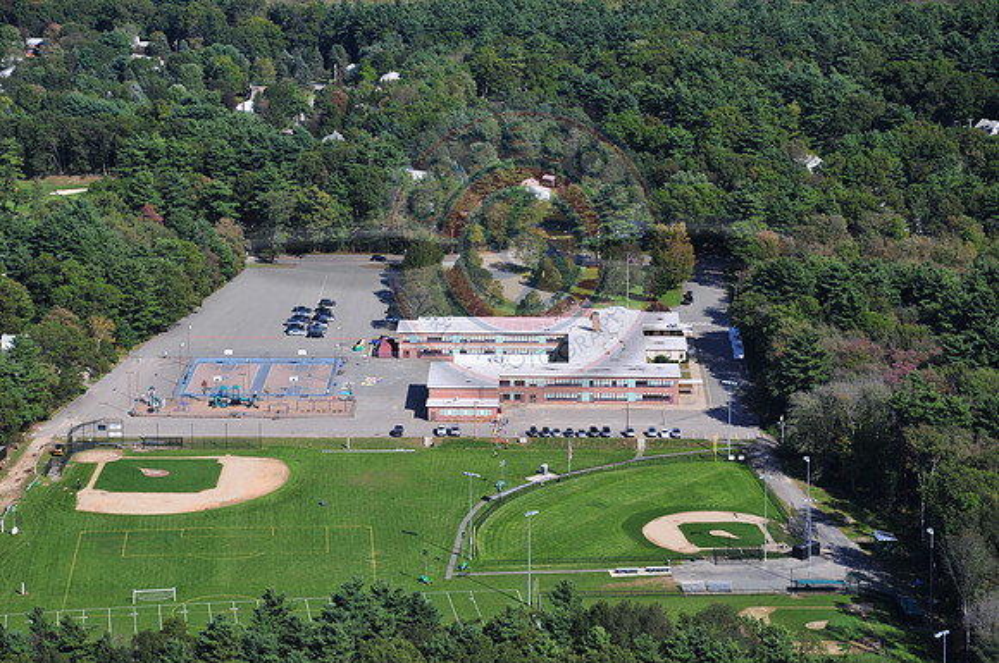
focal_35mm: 99
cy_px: 332
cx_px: 500
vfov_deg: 13.8
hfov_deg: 20.6
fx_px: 2743
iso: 250
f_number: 6.3
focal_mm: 66
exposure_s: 1/250
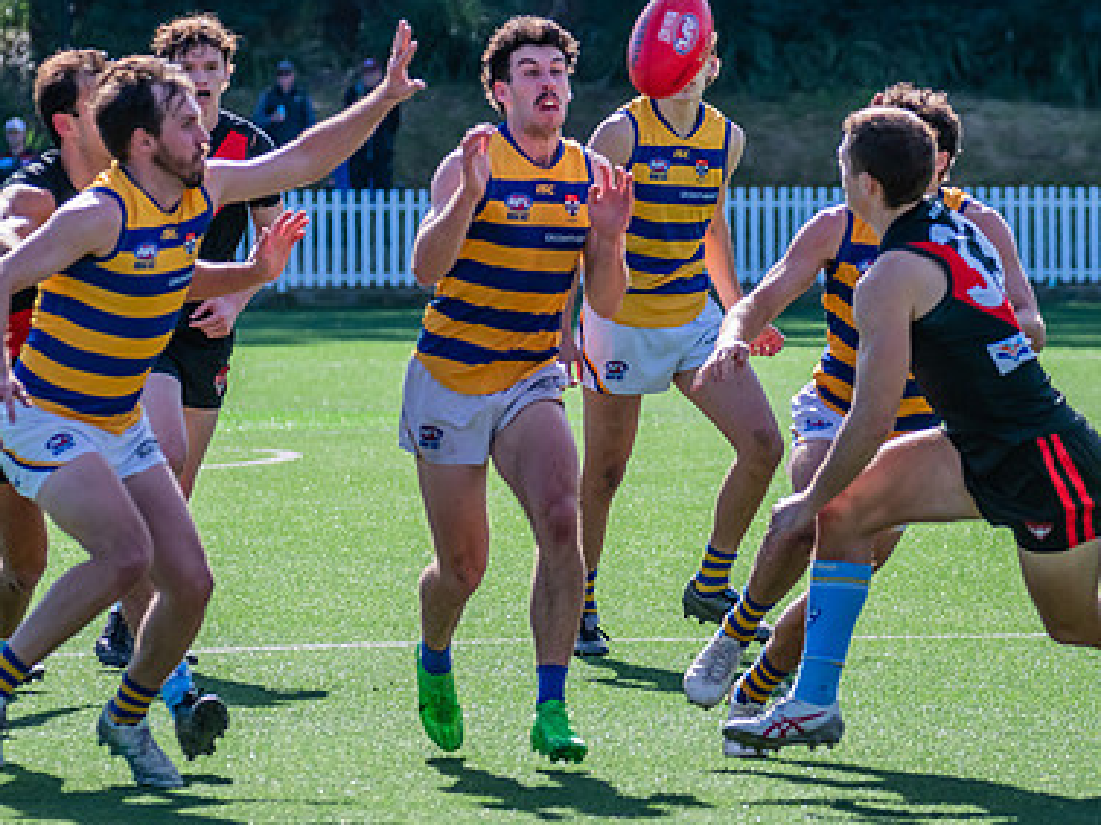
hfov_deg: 4.8
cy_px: 410
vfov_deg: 3.6
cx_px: 691
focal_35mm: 414
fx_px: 13159
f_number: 9
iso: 800
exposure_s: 1/1250
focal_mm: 270
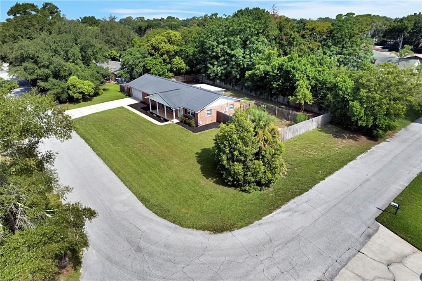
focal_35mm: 22
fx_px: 258
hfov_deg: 78.6
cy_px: 140
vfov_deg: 57.1
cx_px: 211
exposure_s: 1/2000
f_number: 2.8
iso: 100
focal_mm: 8.38
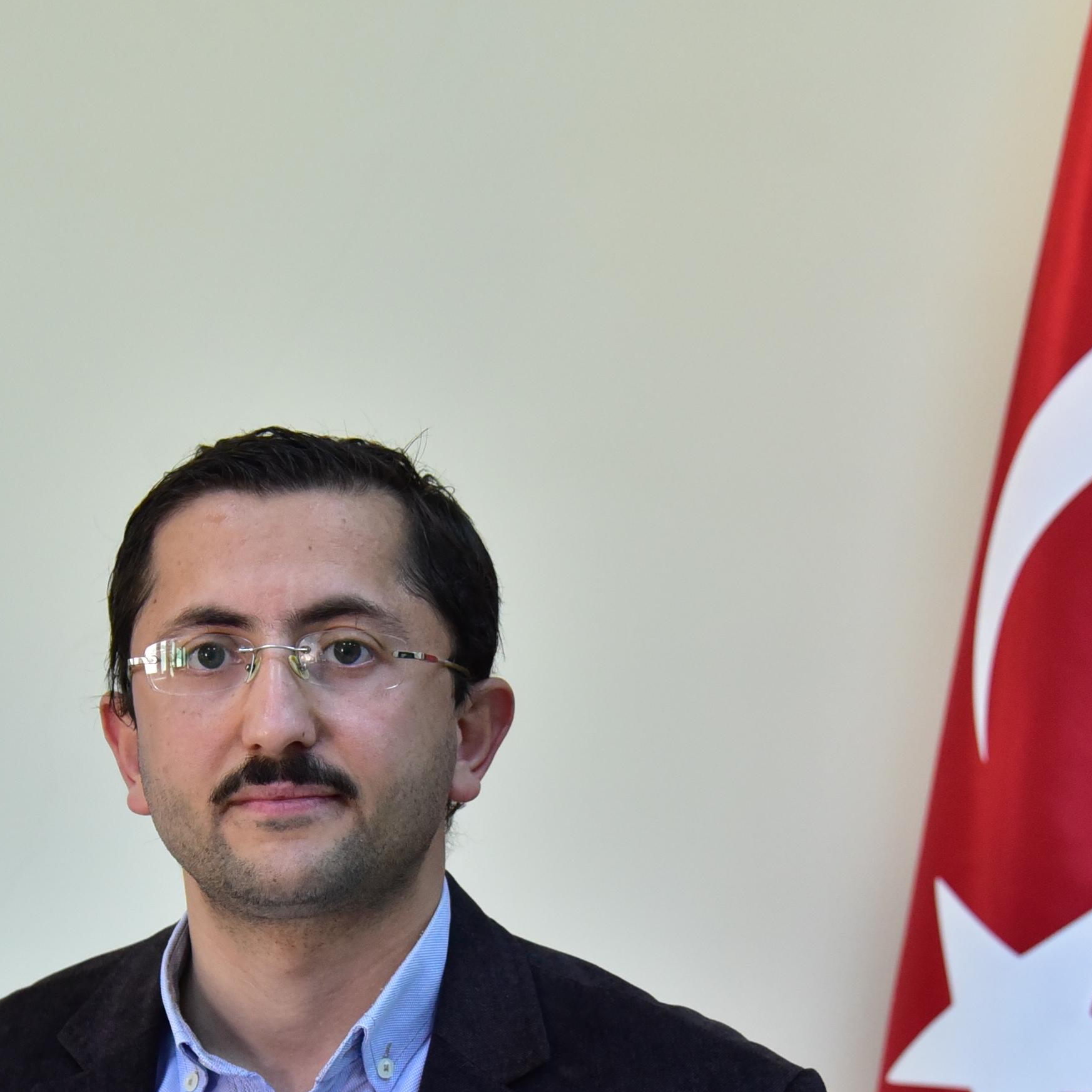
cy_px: 868
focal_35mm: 101
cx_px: 365
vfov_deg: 17.1
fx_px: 3605
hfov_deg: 17.2
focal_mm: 46
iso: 2500
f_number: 4
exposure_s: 1/400
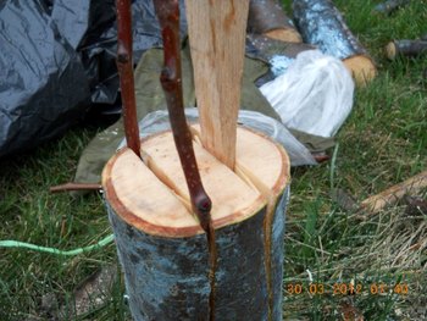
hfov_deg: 45.7
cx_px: 214
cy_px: 160
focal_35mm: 41
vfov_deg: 35.2
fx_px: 506
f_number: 3.1
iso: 80
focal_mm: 6.72
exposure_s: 1/40
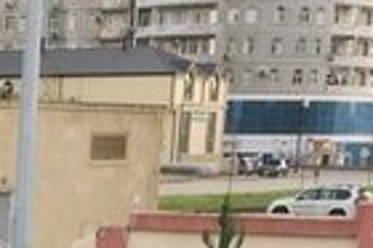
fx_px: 1470
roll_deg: -2.4
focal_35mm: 142
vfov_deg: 8.9
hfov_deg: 13.8
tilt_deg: -15.9
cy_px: 543
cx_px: -136
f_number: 2.2
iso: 25
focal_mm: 4.15
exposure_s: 1/361
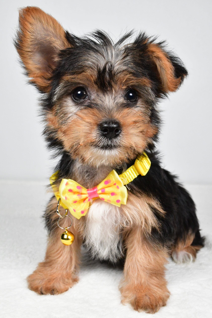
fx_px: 371
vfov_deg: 46.4
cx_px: 106
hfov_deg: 31.9
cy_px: 159
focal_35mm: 42
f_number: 11
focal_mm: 28
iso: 5000
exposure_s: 1/640
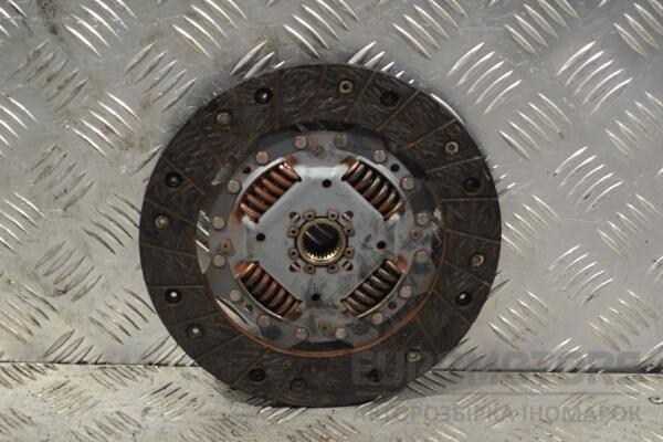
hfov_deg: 24.6
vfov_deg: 16.6
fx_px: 1519
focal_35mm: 82
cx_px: 332
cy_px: 221
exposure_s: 1/30
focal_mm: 55
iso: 320
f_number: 5.6
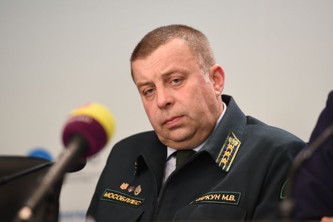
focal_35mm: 224
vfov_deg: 6.1
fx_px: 2071
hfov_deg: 9.2
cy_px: 106
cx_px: 156
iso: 1600
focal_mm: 200
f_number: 3.5
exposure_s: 1/250
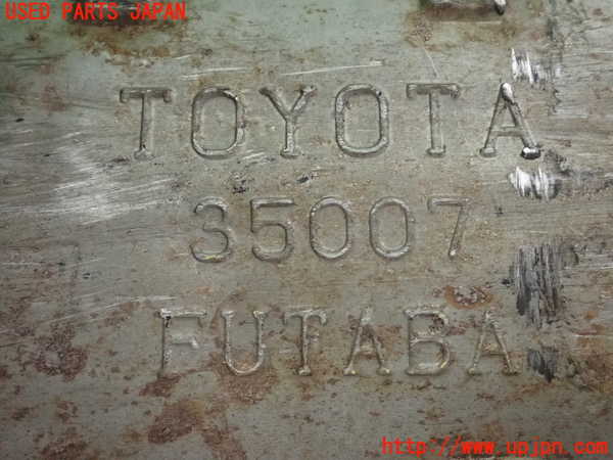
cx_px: 306
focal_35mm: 47
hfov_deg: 40.4
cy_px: 230
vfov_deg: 30.9
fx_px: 832
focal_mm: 8.4
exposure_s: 1/125
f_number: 3.1
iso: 1600
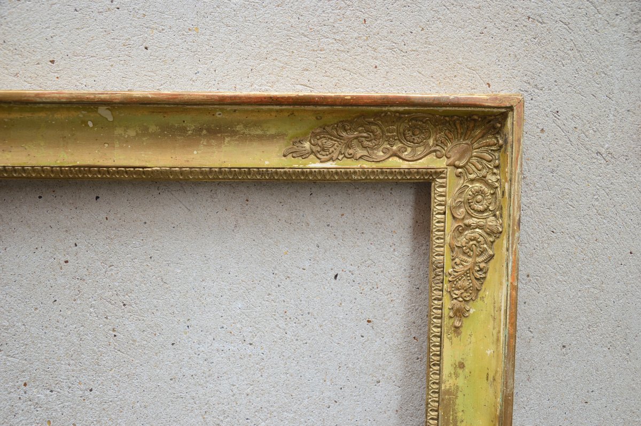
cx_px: 320
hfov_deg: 51.3
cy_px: 213
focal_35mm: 38
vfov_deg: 35.4
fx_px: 667
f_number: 4
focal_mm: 25
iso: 100
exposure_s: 1/80
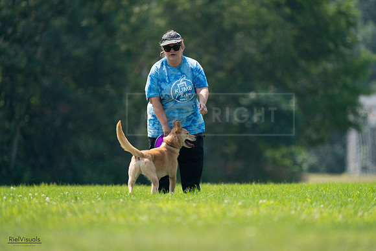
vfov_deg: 2.3
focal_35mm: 600
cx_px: 188
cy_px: 126
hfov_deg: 3.4
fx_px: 6268
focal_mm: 600
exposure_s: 1/4000
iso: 2000
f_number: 6.3
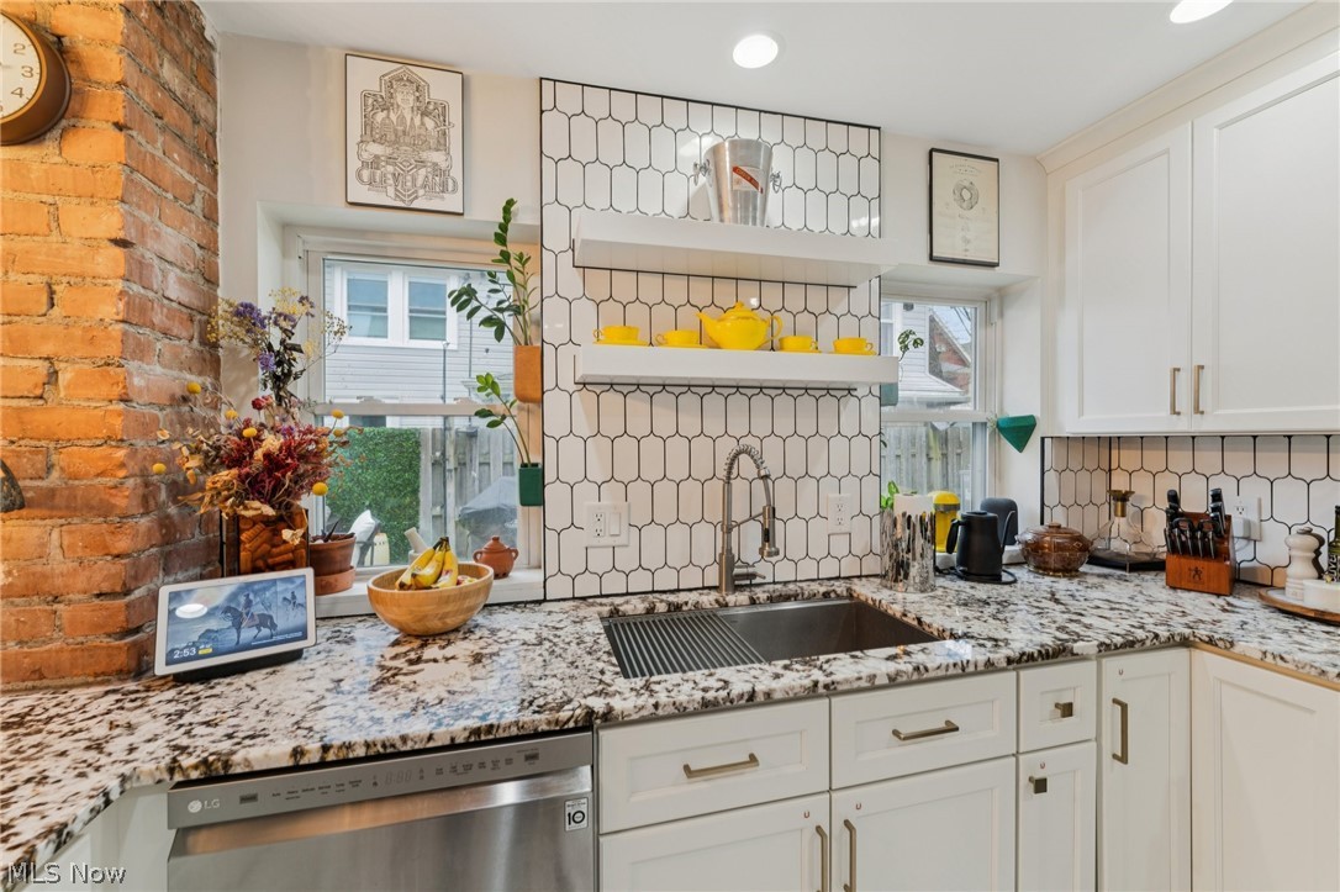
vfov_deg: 81.2
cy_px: 446
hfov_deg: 104.3
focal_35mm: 14
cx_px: 670
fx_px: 521
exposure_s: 1/25
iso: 200
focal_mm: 14
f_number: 5.6
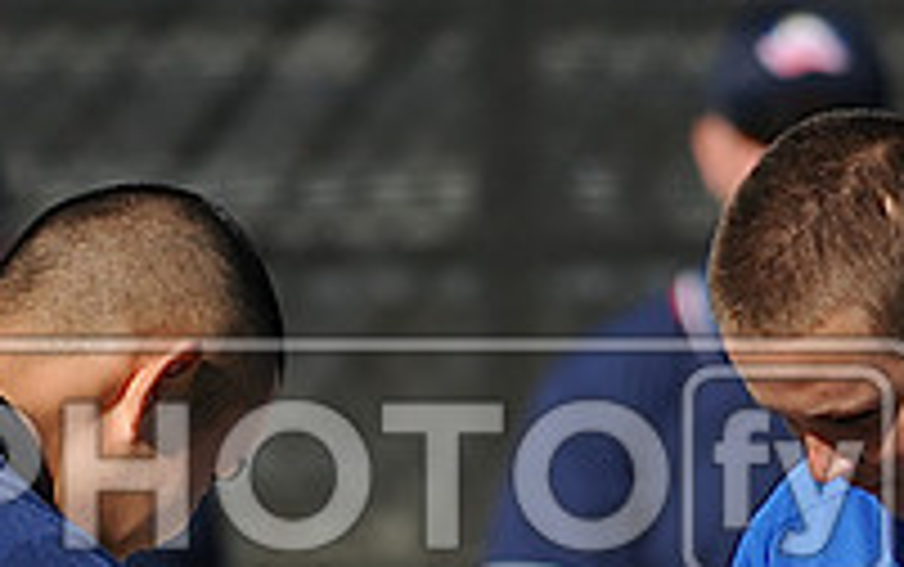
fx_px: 32597
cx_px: 427
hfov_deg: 1.6
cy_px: 506
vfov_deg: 1.0
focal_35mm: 1322
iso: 200
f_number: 4
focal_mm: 300
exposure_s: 1/2000
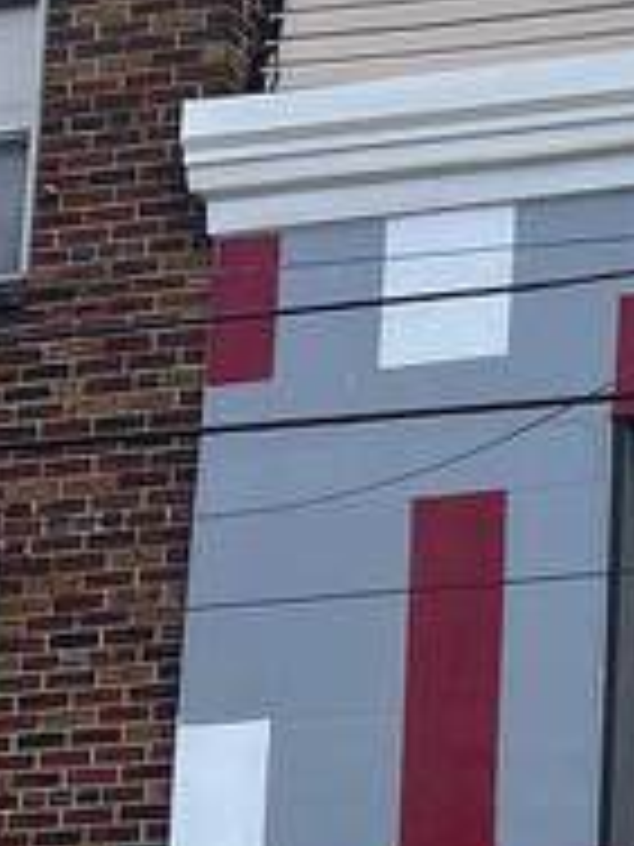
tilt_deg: +11.9
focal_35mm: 149
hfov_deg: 9.1
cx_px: 1434
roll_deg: +0.5
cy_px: 1112
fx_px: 3639
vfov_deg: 12.8
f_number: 1.5
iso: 50
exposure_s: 1/2571
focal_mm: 5.7
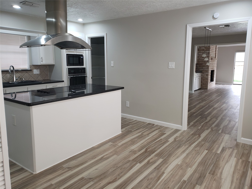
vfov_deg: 53.1
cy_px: 94
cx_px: 126
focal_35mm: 26
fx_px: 189
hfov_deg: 67.3
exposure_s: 1/60
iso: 160
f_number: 2.4
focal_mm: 4.3
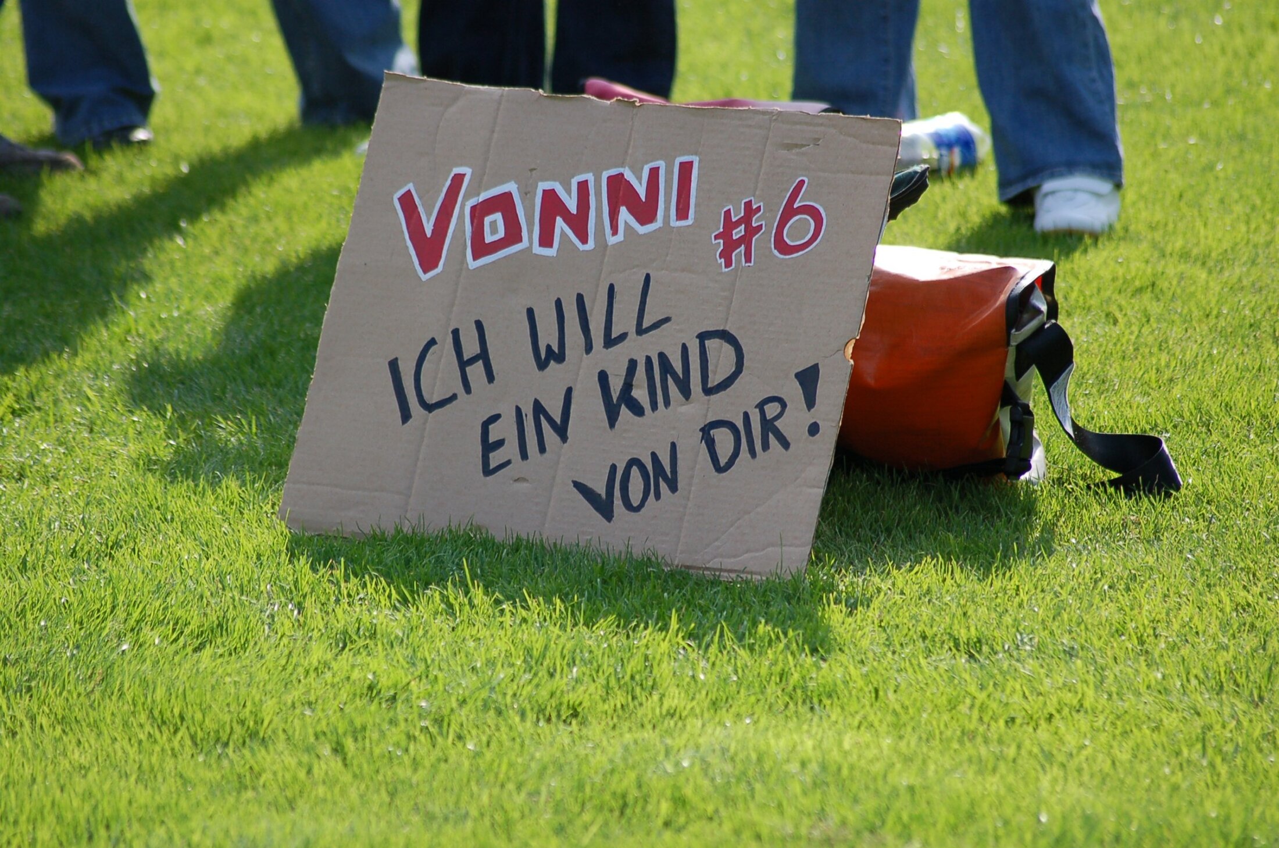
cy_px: 424
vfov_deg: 5.4
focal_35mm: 255
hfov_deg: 8.1
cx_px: 640
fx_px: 9042
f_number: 4.8
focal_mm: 170
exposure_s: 1/1000
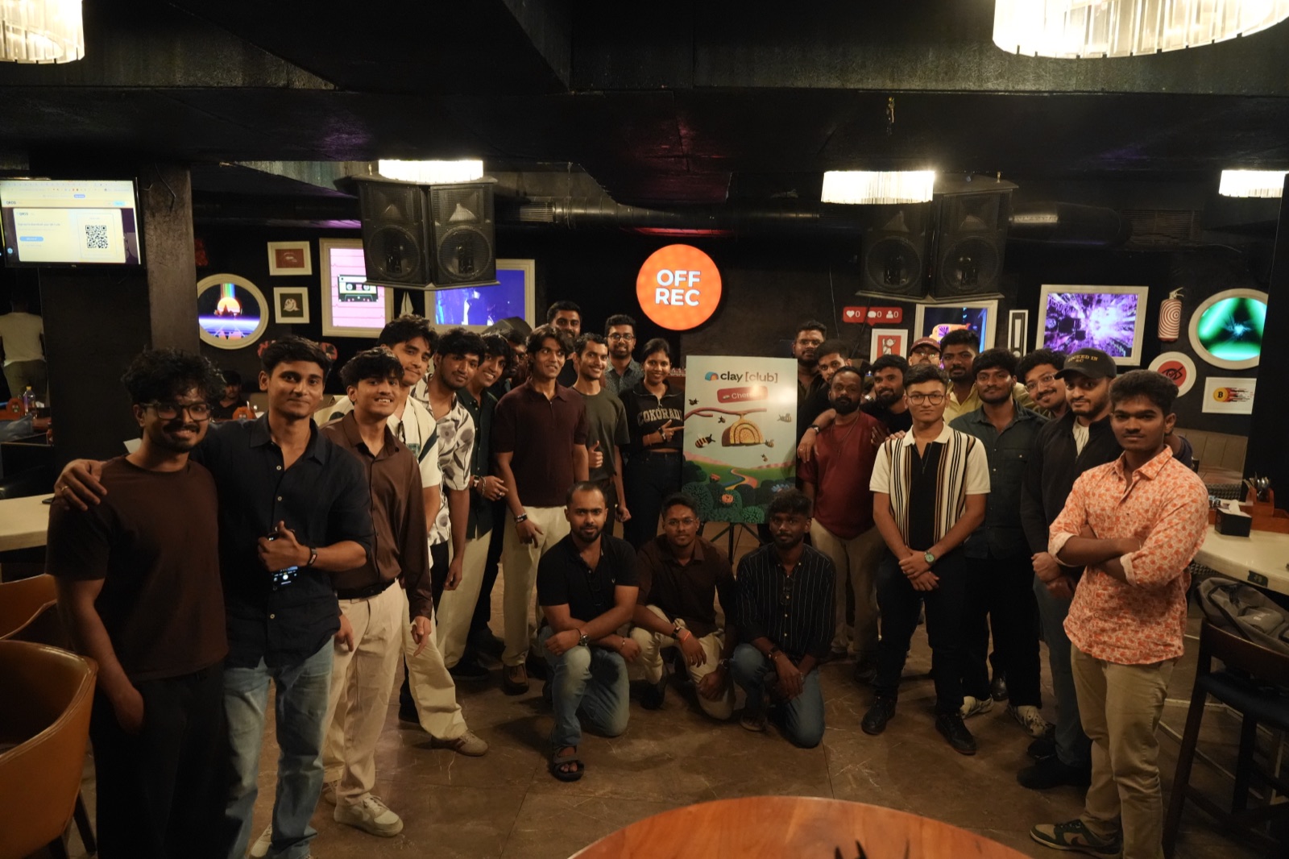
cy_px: 430
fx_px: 859
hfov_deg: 73.8
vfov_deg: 53.1
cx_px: 644
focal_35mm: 24
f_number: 3.5
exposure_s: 1/100
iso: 12800
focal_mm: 24
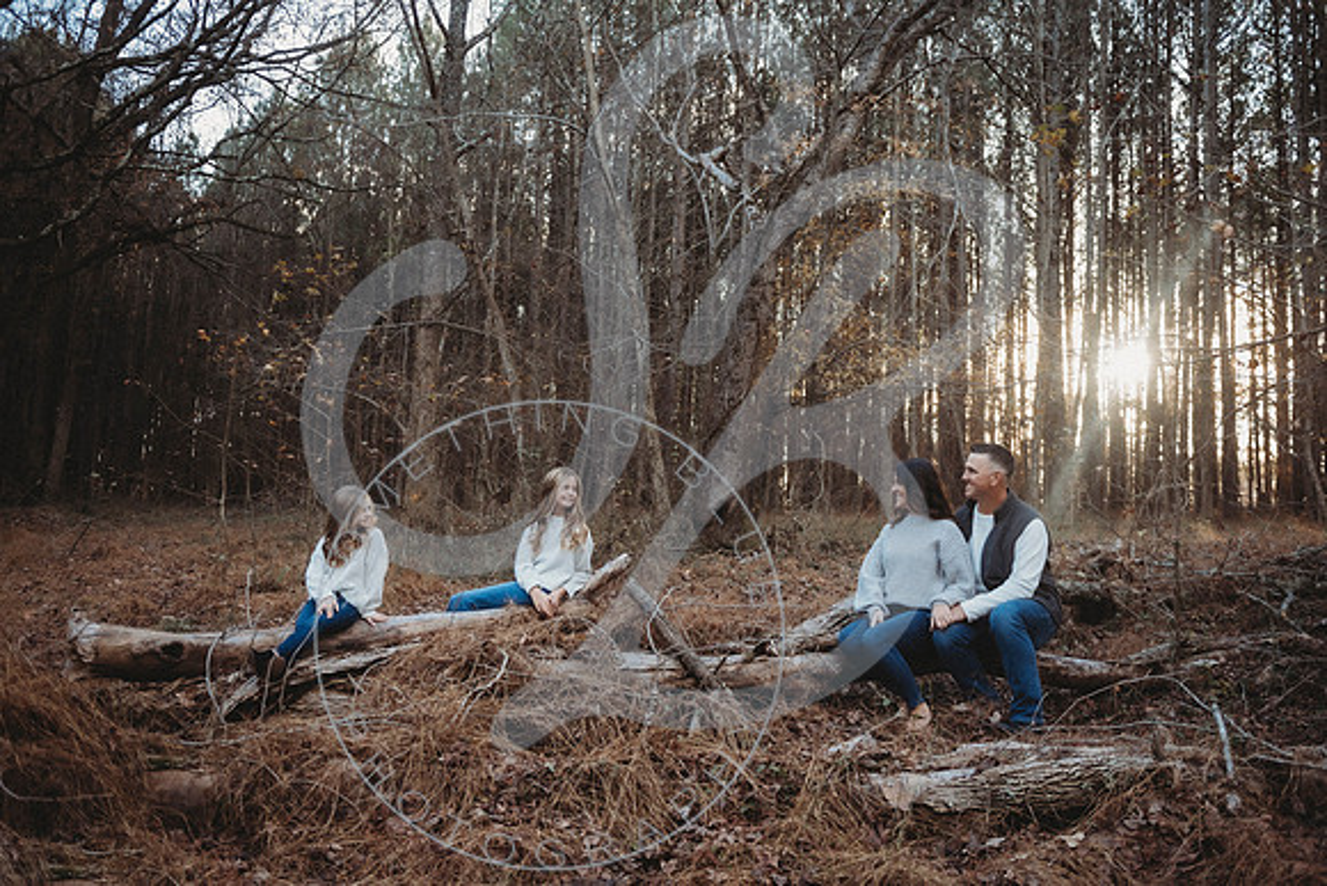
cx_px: 687
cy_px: 444
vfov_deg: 38.9
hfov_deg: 55.7
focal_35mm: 34
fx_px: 1255
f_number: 2.8
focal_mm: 32
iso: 500
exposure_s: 1/250
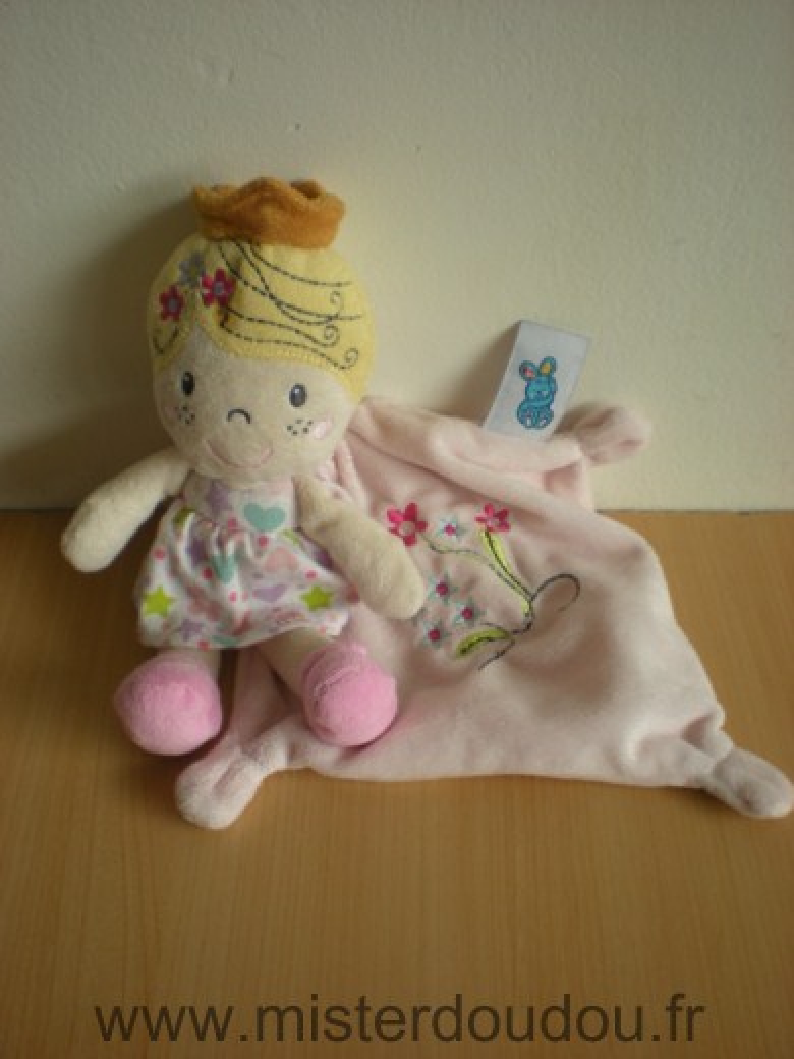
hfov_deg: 37.7
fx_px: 1162
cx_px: 397
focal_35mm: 38
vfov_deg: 49.0
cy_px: 530
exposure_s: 1/172
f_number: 3.1
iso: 64
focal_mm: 6.3
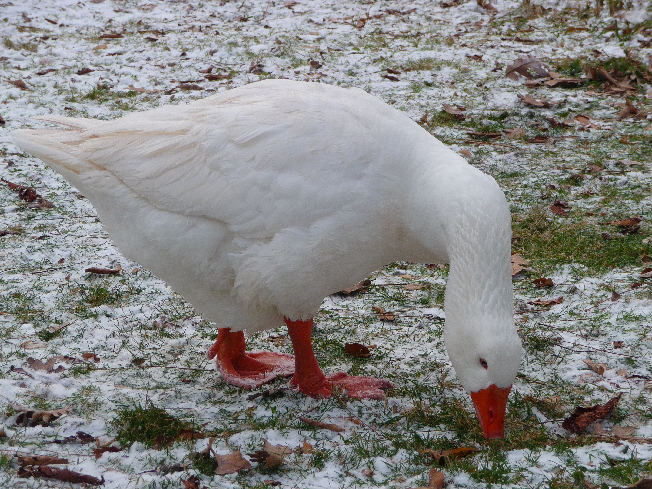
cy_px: 244
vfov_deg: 10.5
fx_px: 2656
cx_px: 326
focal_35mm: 141
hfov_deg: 14.0
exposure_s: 1/100
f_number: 4.8
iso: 100
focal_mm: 24.1
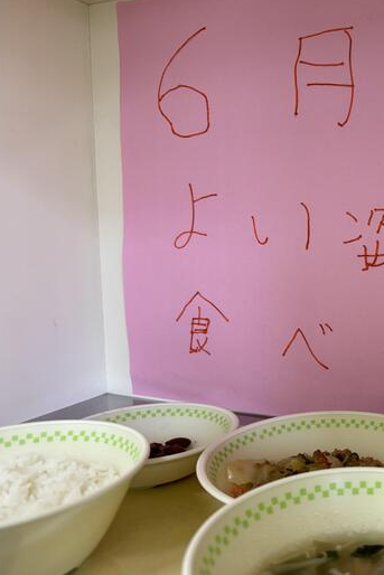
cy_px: 289
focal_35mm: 34
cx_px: 384
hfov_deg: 35.2
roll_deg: -0.5
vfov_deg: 55.8
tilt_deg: -6.8
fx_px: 544
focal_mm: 6.76
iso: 200
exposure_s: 1/120
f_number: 1.78
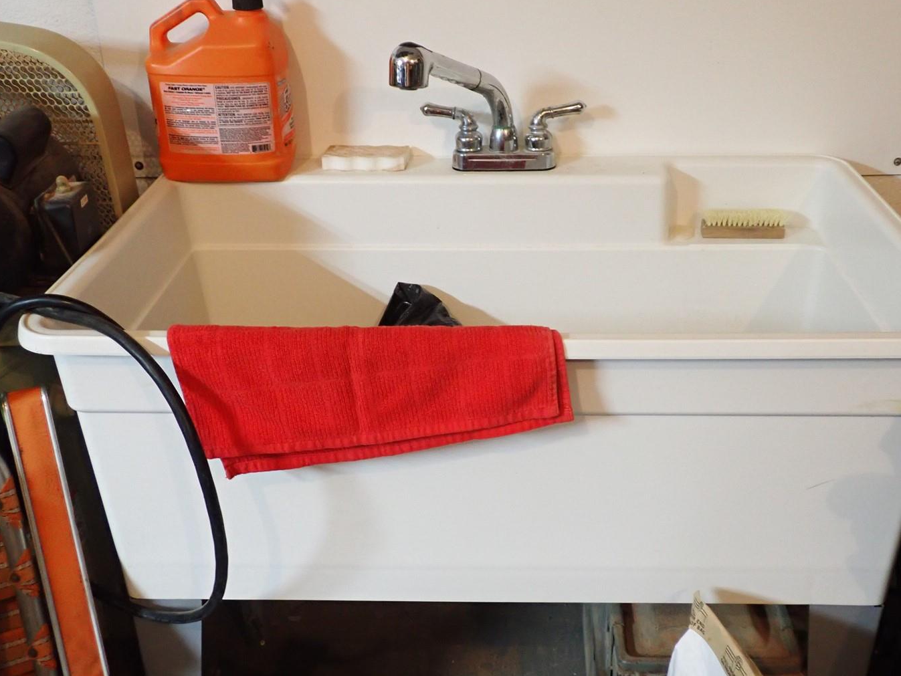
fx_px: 989
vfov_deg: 37.7
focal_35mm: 38
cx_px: 494
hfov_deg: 48.9
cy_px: 312
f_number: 2.4
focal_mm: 5.79
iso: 400
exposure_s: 1/30
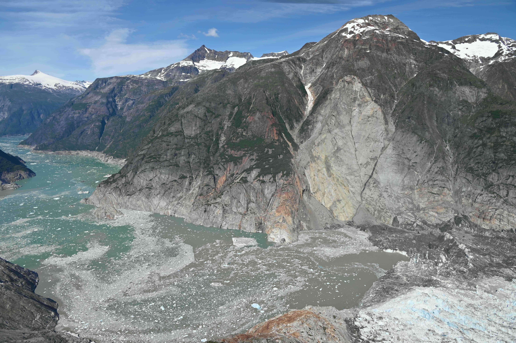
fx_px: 344
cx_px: 258
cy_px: 172
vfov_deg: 53.1
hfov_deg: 73.8
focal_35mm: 24
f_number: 8
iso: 100
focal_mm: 24
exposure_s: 1/250
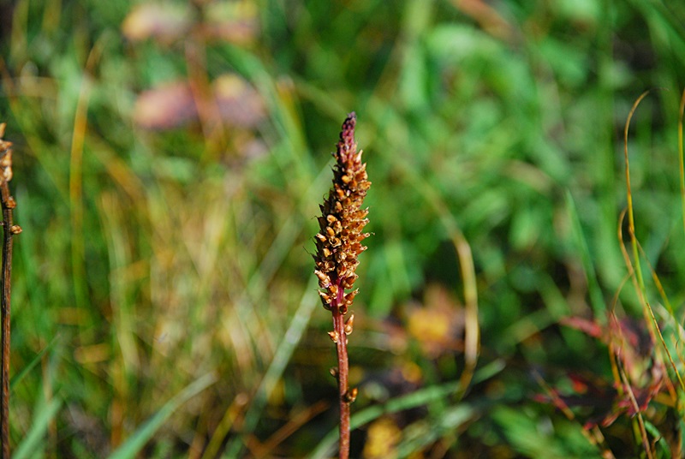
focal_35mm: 202
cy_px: 230
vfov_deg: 6.8
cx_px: 342
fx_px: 3859
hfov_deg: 10.1
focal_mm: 135
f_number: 5.6
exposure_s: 1/1000
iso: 400
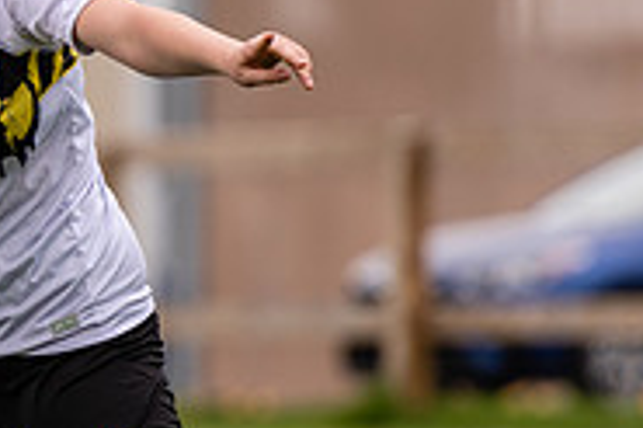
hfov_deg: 2.2
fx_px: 16828
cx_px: -292
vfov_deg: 1.5
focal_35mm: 943
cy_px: 151
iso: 100
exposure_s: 1/1000
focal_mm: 200
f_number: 2.8
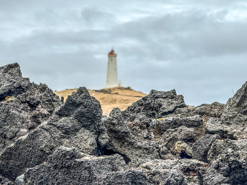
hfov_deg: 16.4
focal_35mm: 120
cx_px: 124
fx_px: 856
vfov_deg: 12.3
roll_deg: -0.8
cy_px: 92
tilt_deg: +2.0
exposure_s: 1/324
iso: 50
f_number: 2.8
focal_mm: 15.66
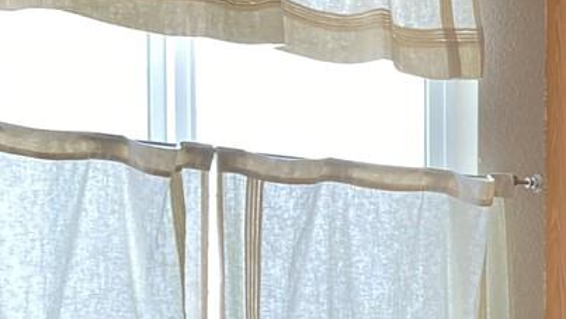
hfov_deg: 15.8
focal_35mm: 121
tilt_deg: -3.7
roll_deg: -1.1
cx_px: 921
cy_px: 500
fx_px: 1817
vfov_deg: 9.7
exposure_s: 1/60
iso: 80
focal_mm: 3.99
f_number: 1.8
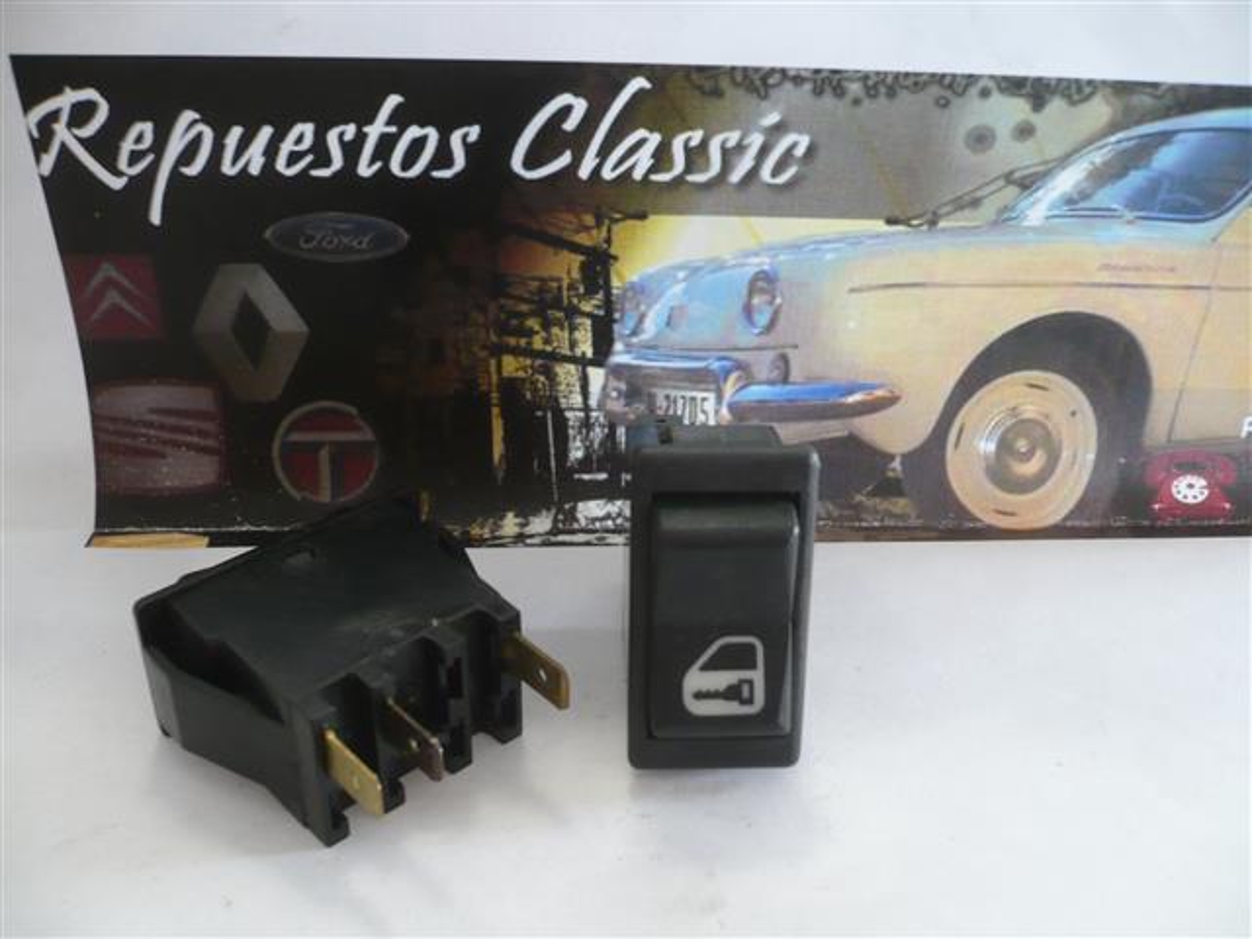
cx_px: 626
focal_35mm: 35
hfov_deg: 52.6
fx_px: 1266
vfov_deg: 40.7
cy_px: 470
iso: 200
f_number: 2.8
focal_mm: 5.8
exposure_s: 1/15
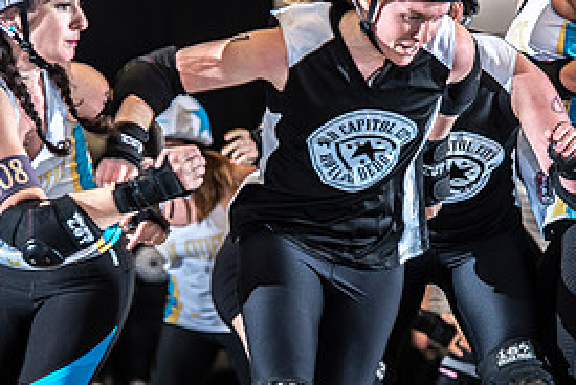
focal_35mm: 390
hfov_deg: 5.3
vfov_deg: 3.5
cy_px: 244
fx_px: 6247
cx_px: 348
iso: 500
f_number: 5.6
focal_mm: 185
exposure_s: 1/160
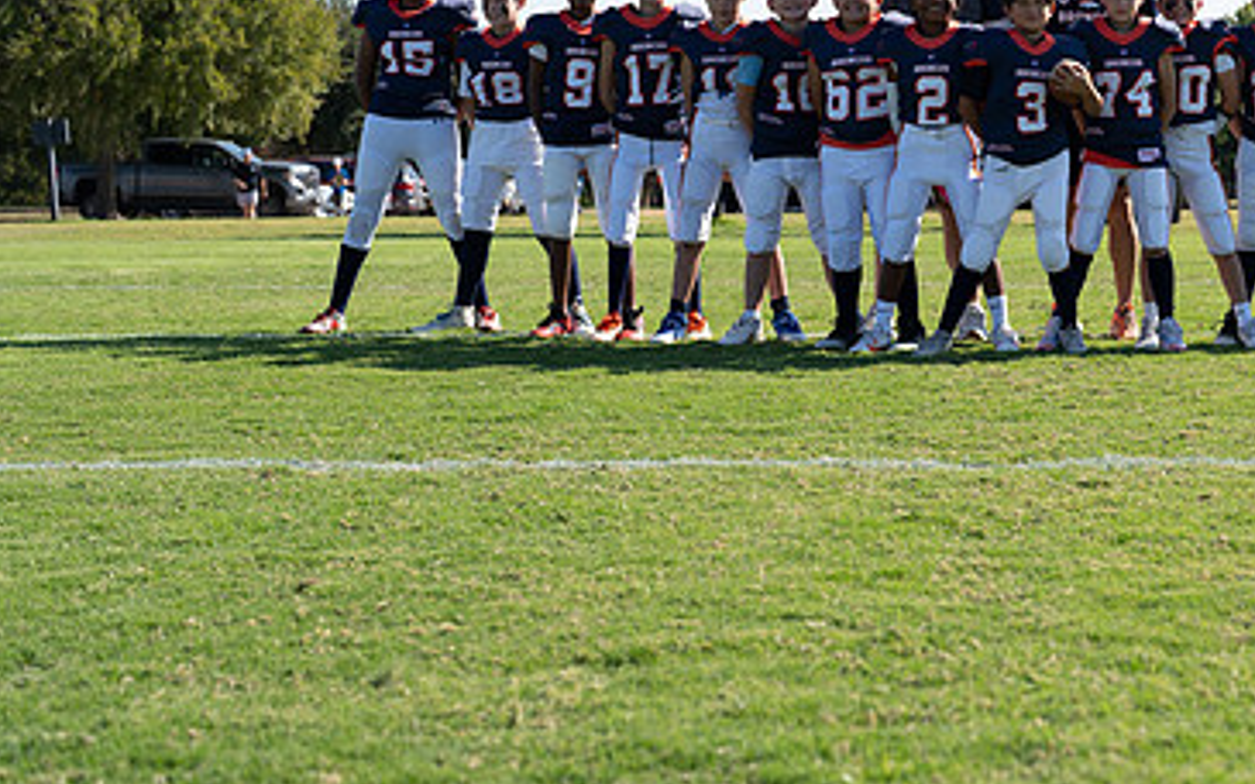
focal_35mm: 81
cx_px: 994
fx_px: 2770
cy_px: 191
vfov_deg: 16.0
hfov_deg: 25.1
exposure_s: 1/800
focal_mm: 50
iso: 100
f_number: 3.5
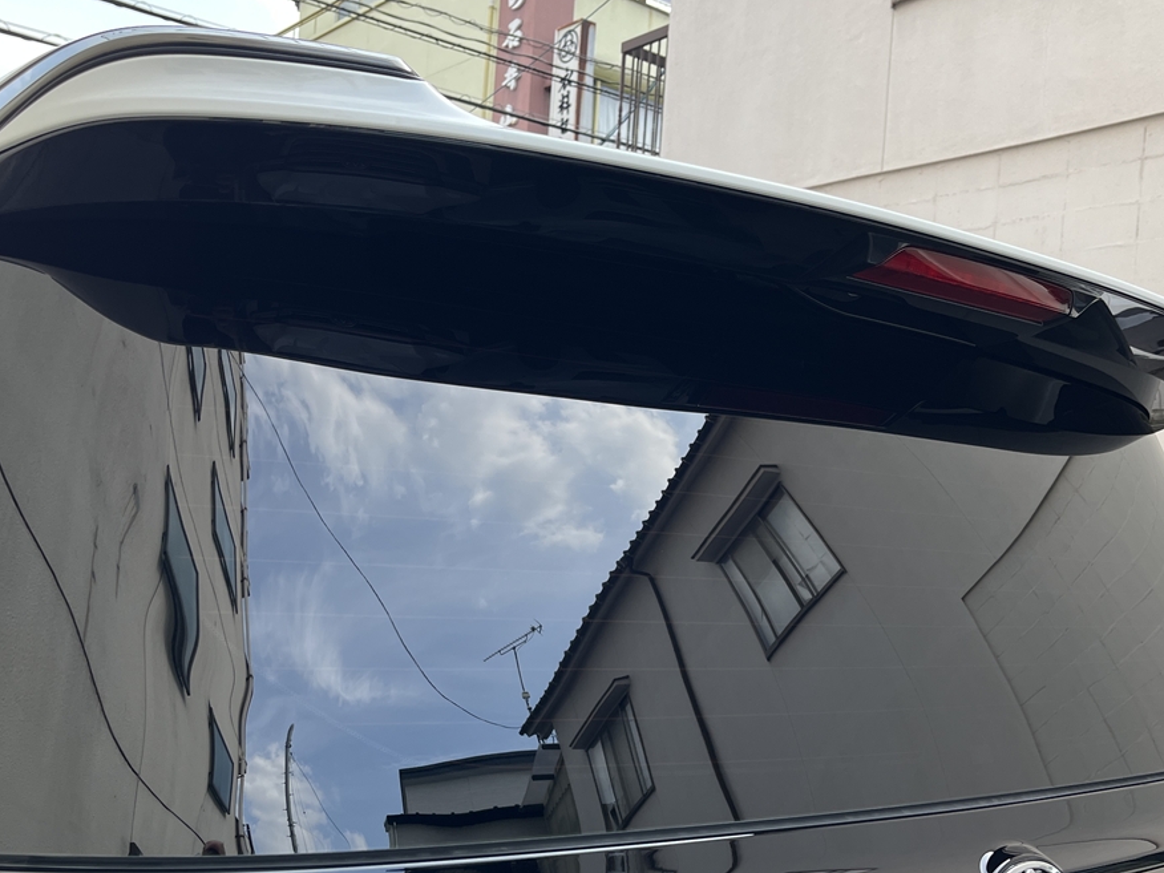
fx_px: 1278
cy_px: 525
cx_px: 533
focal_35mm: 38
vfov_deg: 37.6
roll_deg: -3.7
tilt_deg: -0.2
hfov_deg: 48.9
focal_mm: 5.1
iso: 50
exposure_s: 1/569
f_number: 1.6
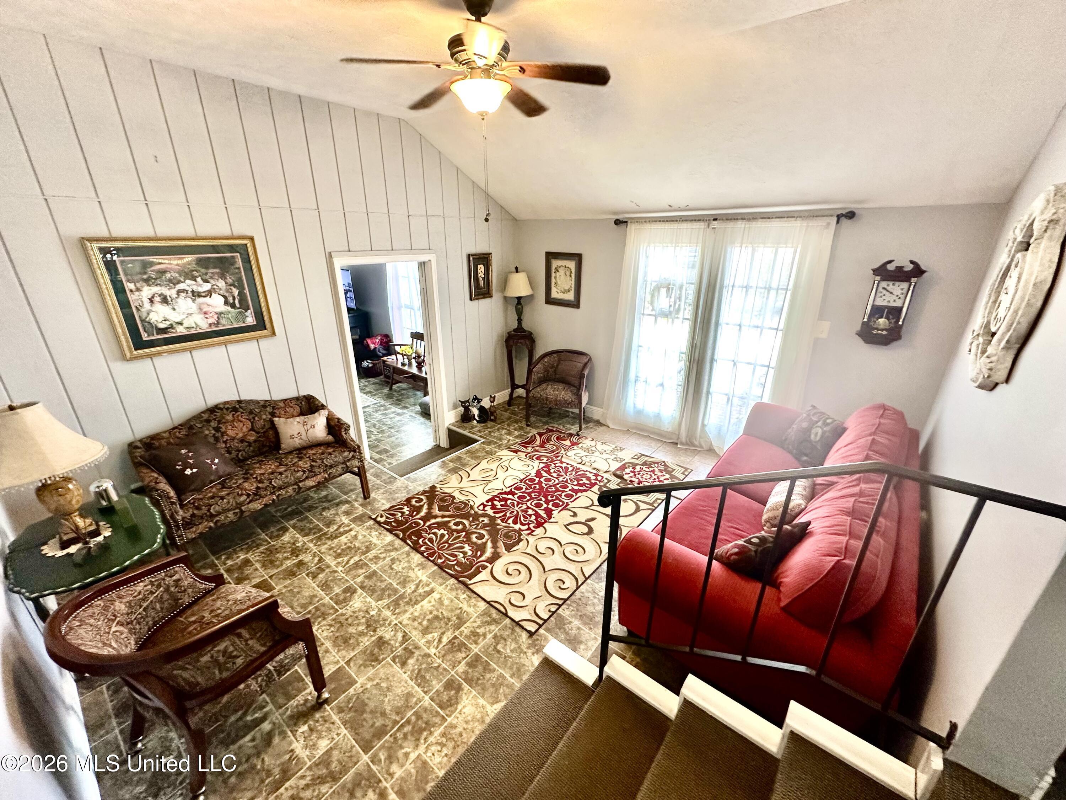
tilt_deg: -21.3
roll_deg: +0.2
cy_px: 400
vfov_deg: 85.7
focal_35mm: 14
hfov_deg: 102.1
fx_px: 431
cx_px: 533
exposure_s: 1/60
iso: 250
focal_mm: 2.22
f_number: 2.2
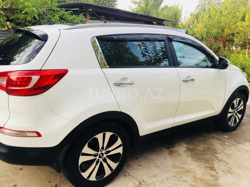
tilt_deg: -15.3
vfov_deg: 48.2
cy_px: 94
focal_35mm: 29
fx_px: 209
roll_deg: -3.3
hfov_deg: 61.7
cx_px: 125
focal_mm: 4.15
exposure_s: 1/227
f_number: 2.2
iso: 32
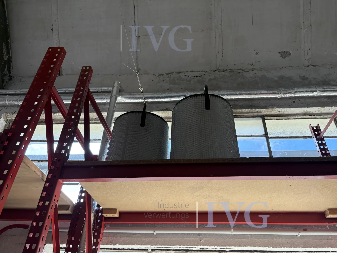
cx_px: 168
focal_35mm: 26
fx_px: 253
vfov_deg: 53.1
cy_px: 126
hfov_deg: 67.3
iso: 100
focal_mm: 5.96
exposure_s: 1/242
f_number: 1.6
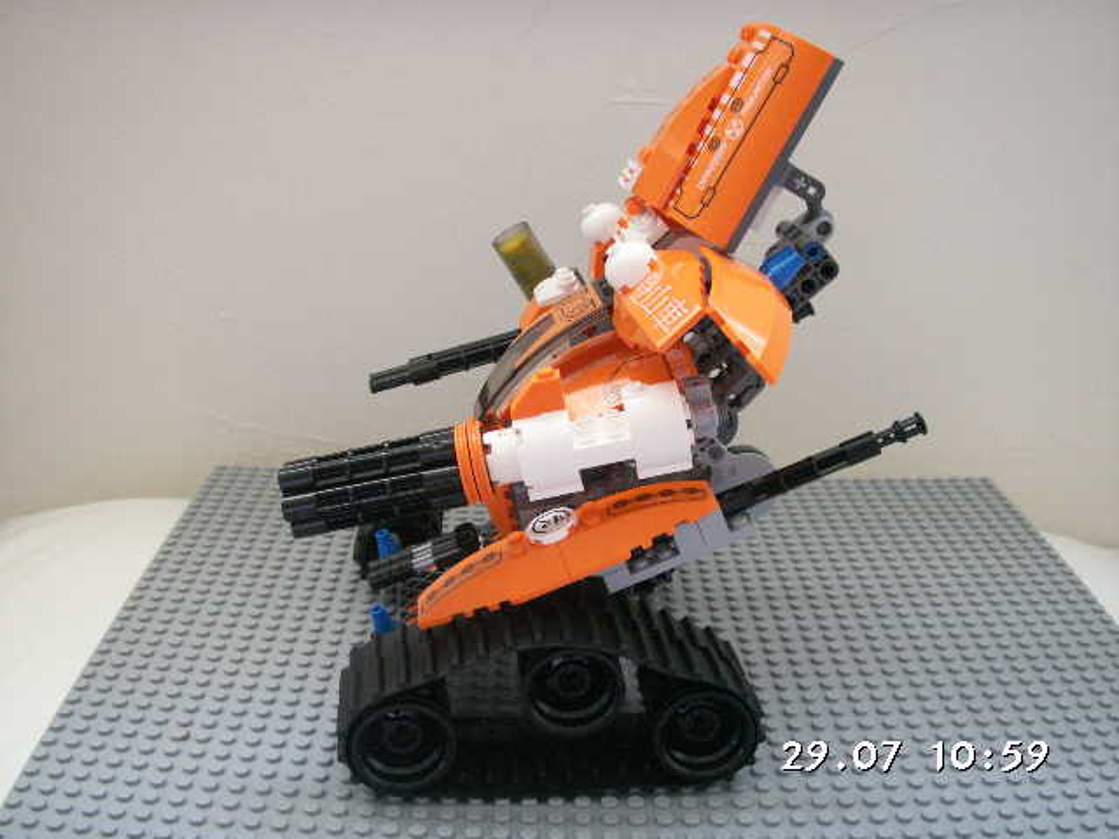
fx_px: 1196
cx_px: 560
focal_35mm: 37
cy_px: 420
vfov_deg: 38.7
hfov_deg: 50.1
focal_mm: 7.7
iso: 100
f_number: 3.5
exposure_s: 1/13
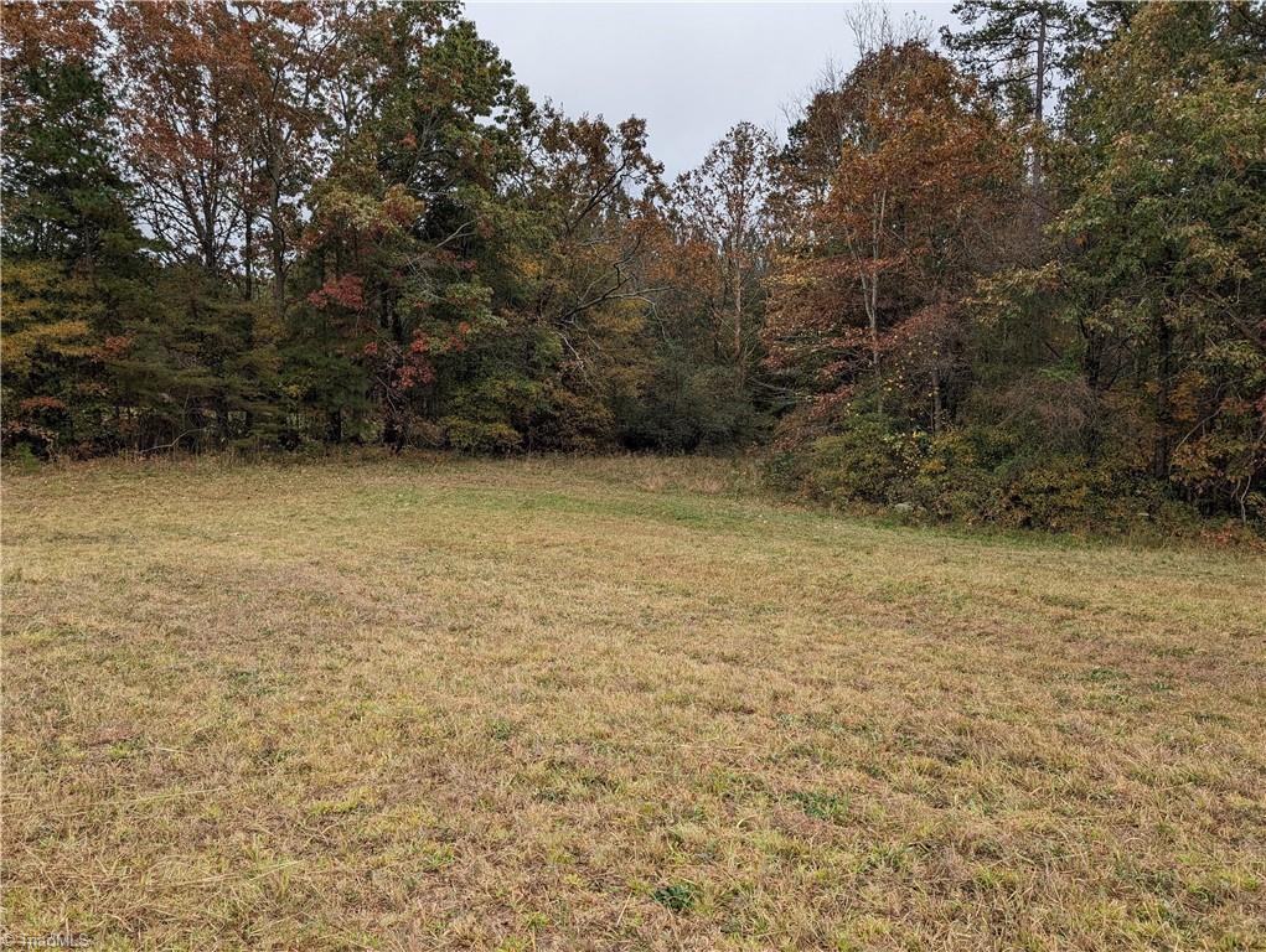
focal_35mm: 24
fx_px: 879
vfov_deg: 56.9
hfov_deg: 71.5
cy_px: 476
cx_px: 633
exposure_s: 1/121
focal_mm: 6.9
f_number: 1.68
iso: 26
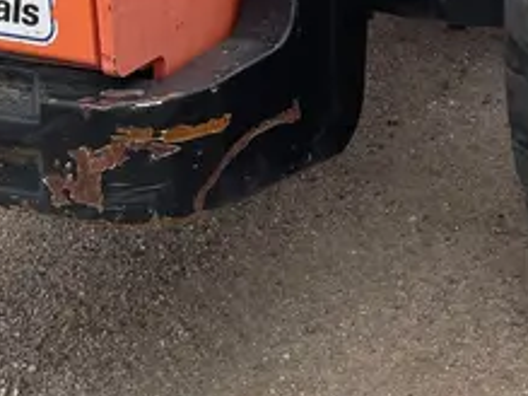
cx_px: 277
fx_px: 1326
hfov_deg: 22.5
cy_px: -296
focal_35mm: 87
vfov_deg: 15.0
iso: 32
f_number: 1.6
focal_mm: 4.2
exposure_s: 1/3125
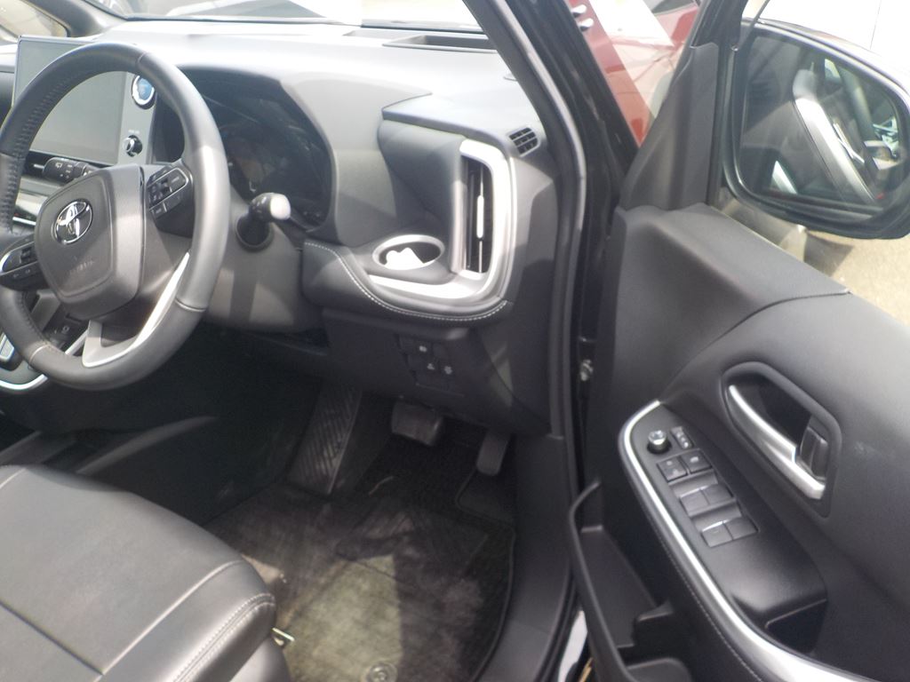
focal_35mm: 30
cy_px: 341
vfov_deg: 46.8
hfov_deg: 60.0
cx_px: 455
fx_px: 789
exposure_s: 1/125
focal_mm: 4.1
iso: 125
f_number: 3.3
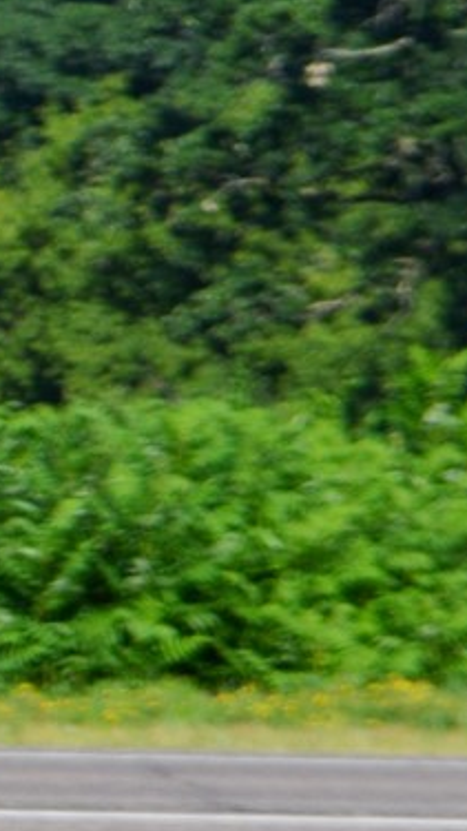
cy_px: 855
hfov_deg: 2.3
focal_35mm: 501
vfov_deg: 4.3
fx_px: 11027
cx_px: -1767
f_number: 8
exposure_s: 1/250
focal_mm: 55
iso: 100
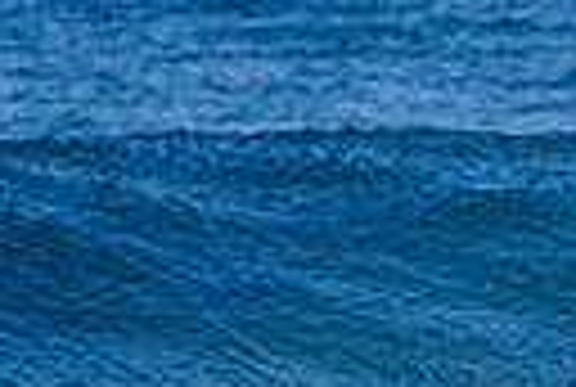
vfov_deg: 0.4
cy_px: 727
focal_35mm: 3387
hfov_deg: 0.6
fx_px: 54318
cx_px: 927
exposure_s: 1/2000
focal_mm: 500
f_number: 5.6
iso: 280
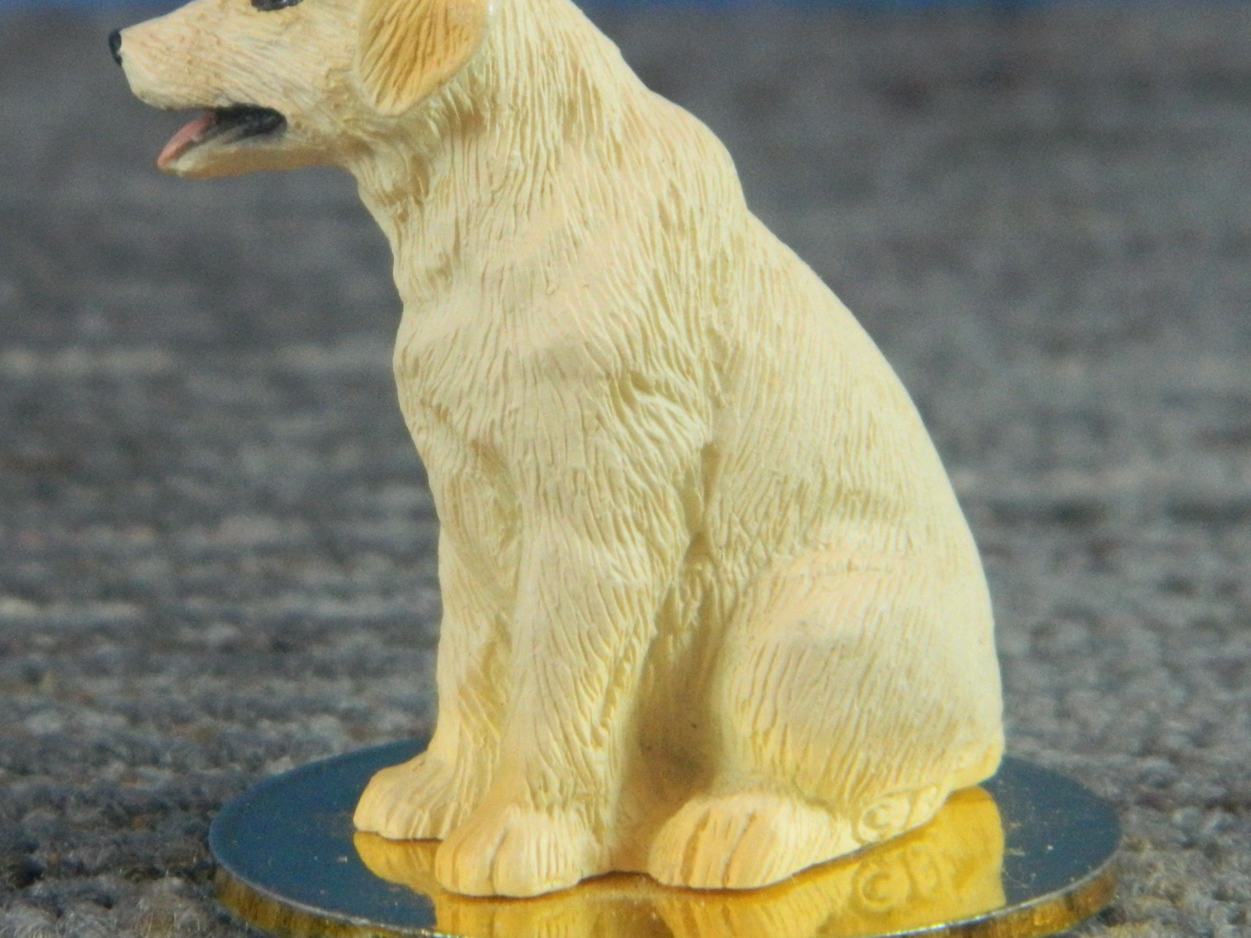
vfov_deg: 6.0
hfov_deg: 8.0
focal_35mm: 246
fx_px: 8891
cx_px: 468
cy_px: 308
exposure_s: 1/20
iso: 400
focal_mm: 27
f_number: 4.9
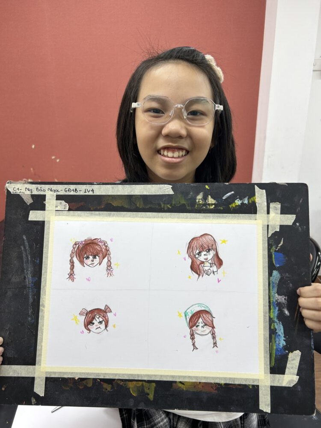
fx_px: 321
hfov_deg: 53.1
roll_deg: +1.2
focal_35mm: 26
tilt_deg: -21.7
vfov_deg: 67.3
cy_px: 214
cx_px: 160
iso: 40
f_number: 1.5
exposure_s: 1/100
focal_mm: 5.7
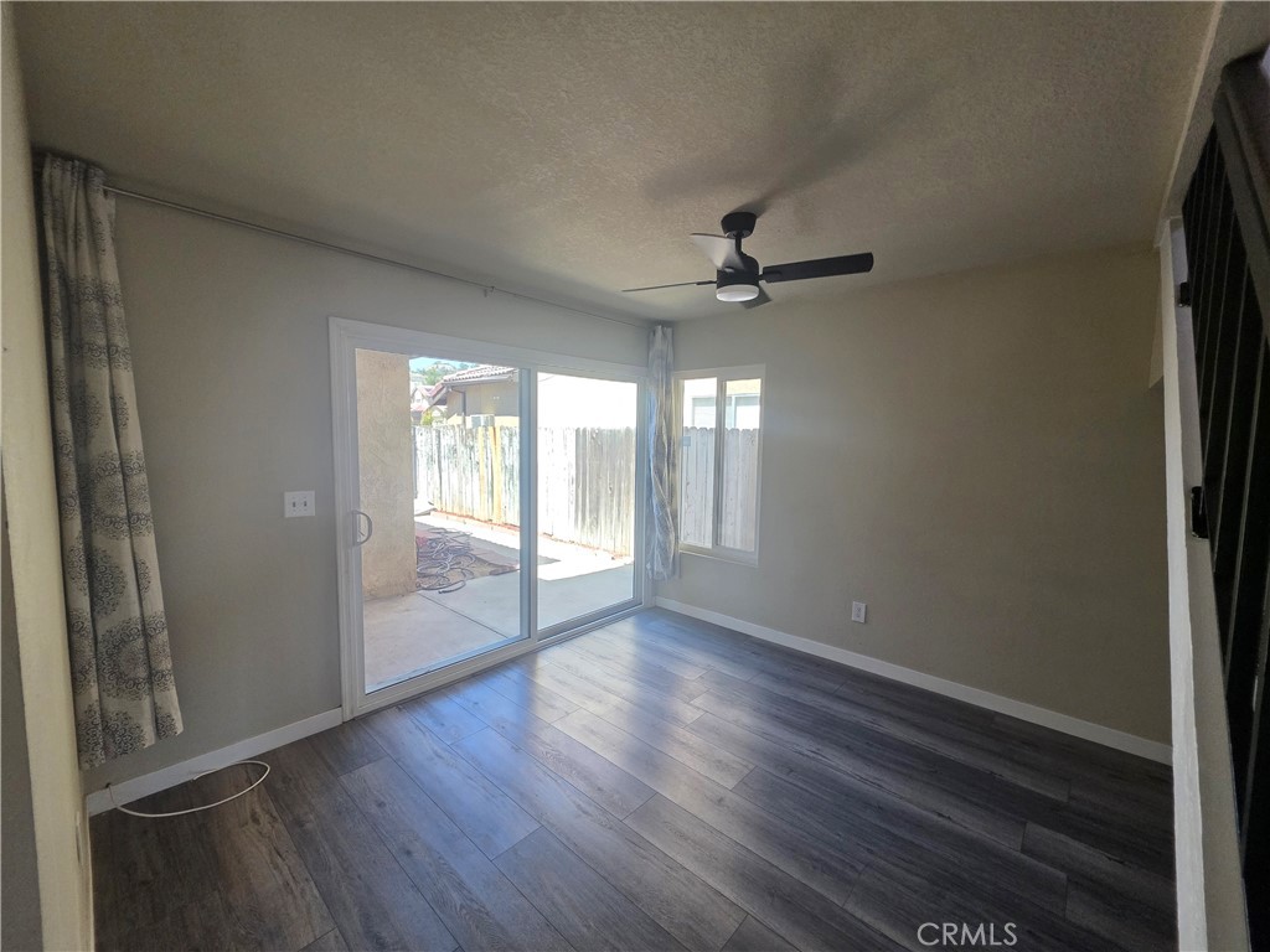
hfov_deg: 106.2
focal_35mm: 13
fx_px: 477
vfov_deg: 89.9
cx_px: 635
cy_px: 476
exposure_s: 1/359
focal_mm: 2.2
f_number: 1.9
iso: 320
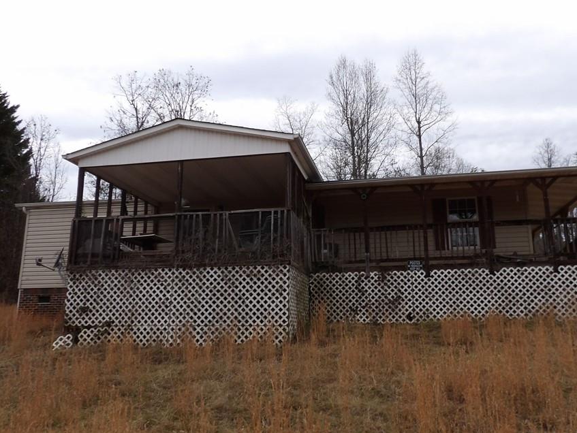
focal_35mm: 29
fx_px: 484
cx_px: 305
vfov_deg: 48.2
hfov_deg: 61.6
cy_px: 234
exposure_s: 1/341
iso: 100
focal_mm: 4.3
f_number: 3.2
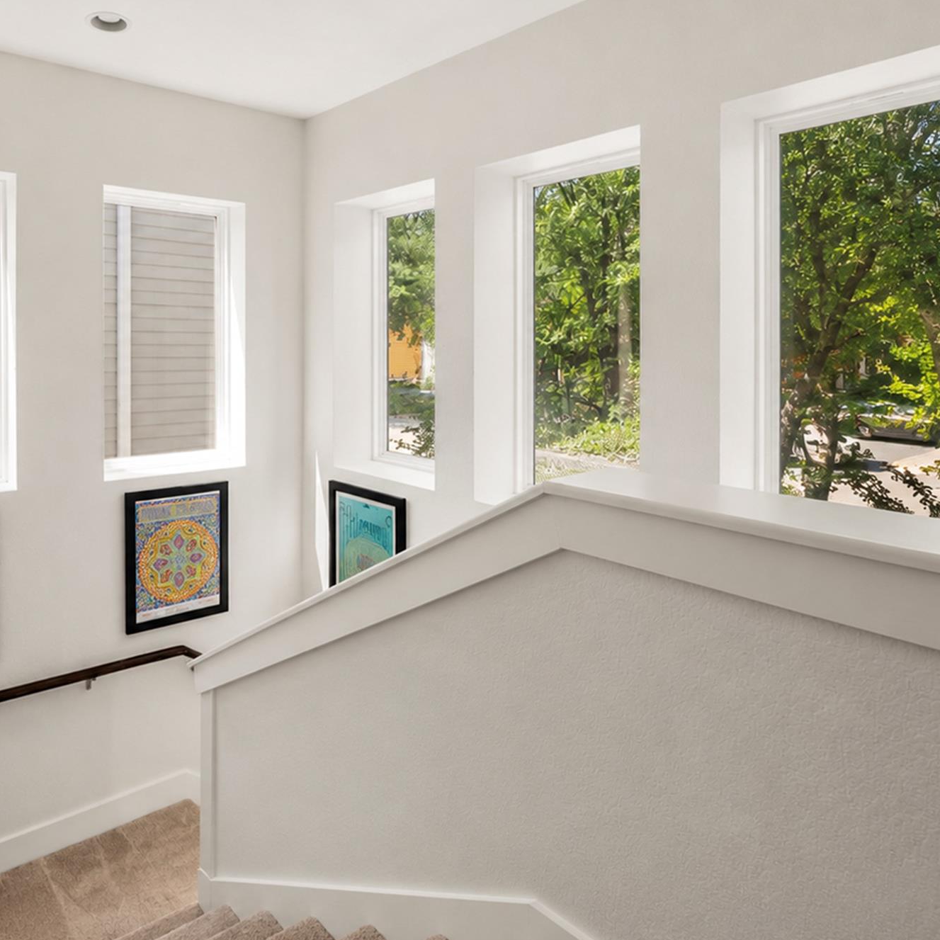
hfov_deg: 69.5
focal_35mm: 21
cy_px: 460
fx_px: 645
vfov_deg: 72.1
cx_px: 294
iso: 250
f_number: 7.1
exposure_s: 1/3
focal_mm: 16
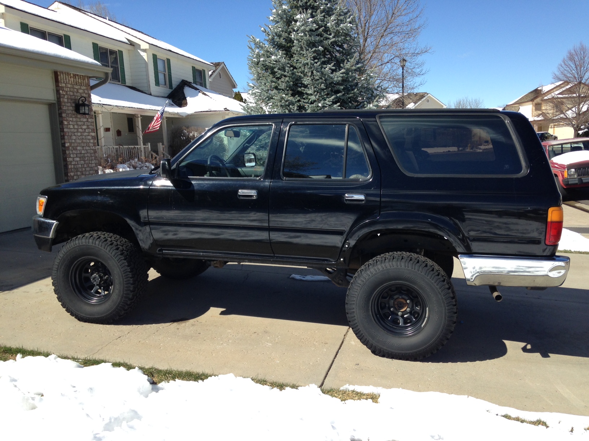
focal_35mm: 33
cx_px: 294
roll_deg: +2.2
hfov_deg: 55.4
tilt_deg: -8.9
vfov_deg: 42.9
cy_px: 220
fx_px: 562
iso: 50
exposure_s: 1/1466
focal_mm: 4.12
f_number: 2.4
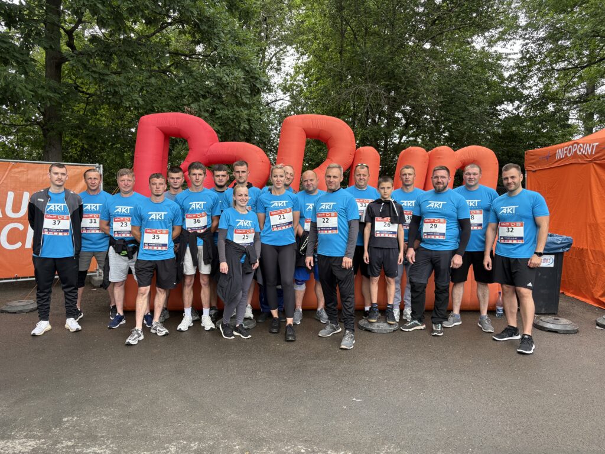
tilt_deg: -4.8
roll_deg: -0.7
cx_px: 302
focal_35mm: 26
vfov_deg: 53.1
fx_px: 454
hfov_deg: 67.3
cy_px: 227
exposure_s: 1/489
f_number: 1.6
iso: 50
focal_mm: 5.96
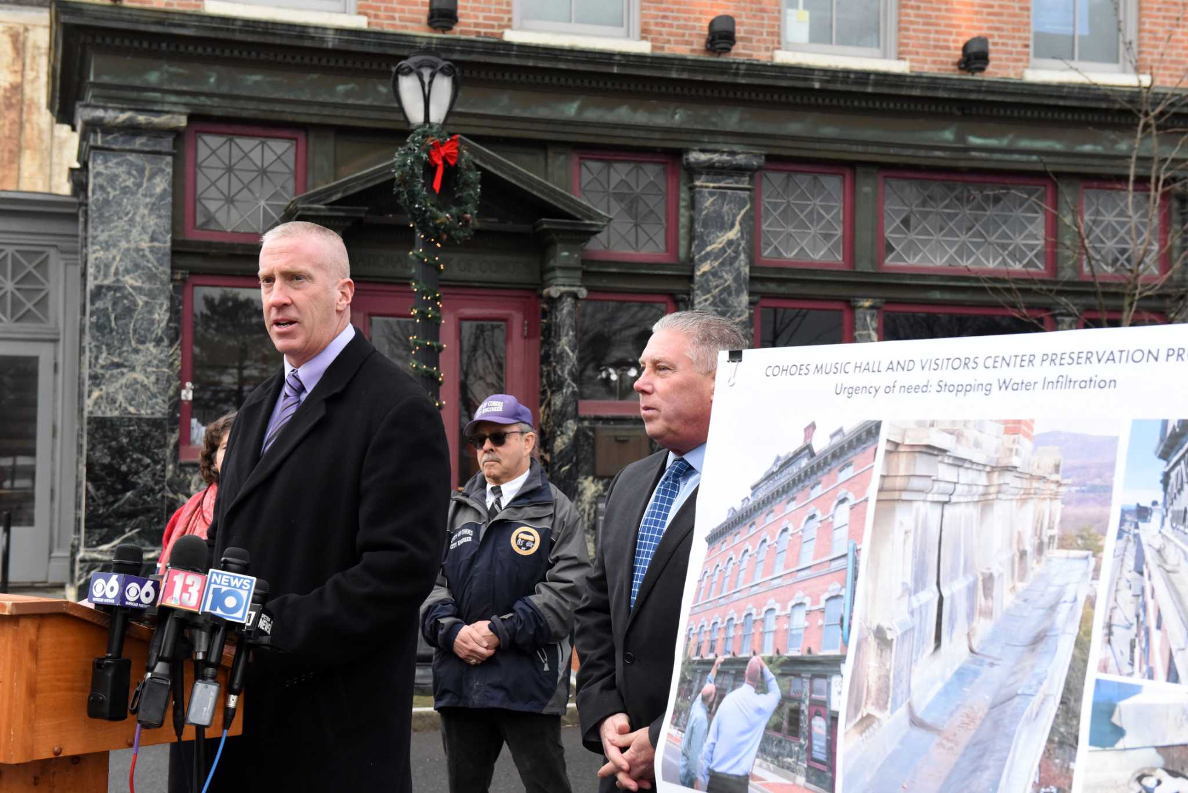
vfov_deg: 24.6
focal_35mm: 55
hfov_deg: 36.2
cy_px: 396
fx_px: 1816
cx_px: 594
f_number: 6.3
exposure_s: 1/1250
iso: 4000
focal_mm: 55
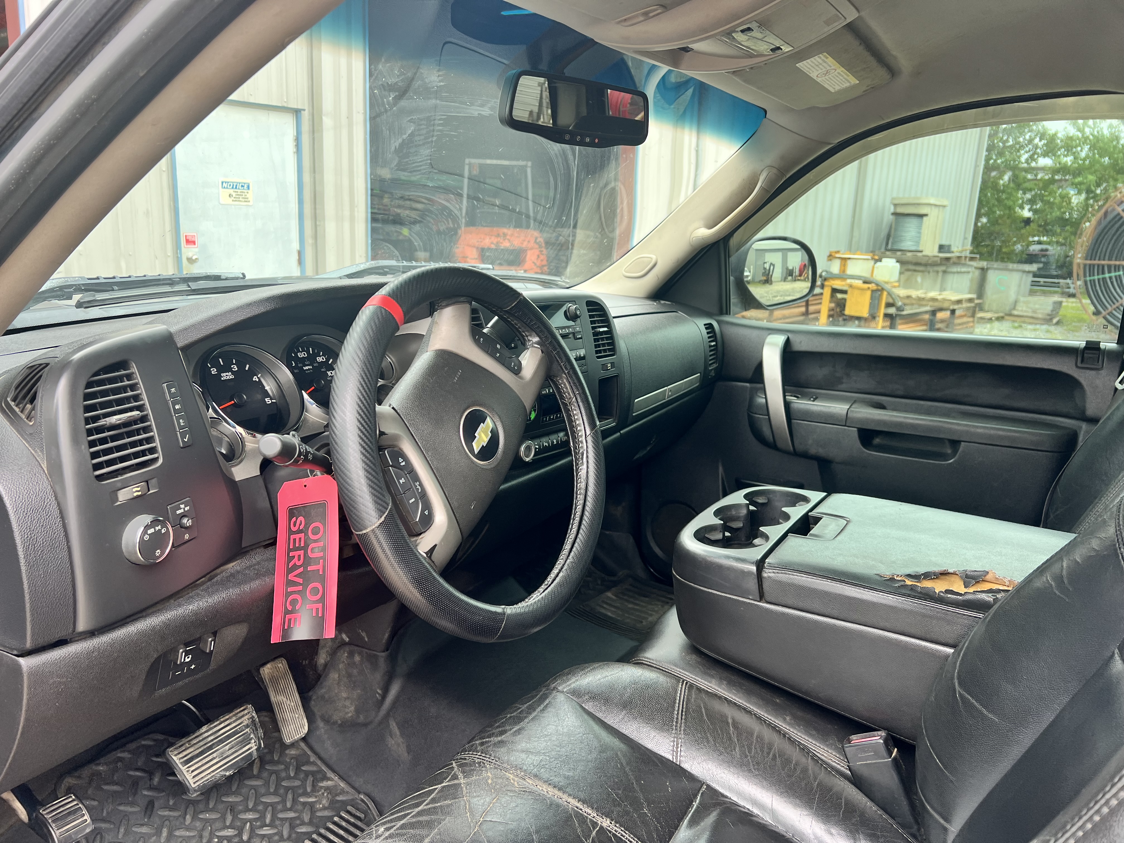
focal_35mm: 26
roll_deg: -1.7
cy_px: 422
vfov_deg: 53.1
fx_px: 844
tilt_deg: -14.0
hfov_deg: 67.3
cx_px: 562
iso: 40
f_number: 1.5
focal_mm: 5.7
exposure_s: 1/185
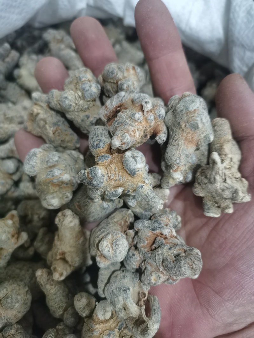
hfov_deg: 51.3
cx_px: 127
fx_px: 264
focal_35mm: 27
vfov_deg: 65.3
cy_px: 169
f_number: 1.8
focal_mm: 5.58
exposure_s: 1/25
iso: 800
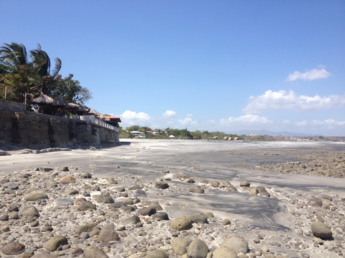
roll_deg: +0.1
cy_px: 129
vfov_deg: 40.7
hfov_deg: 52.6
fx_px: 349
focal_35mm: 35
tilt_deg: +0.9
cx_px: 172
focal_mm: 4.28
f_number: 2.4
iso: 50
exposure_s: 1/2208
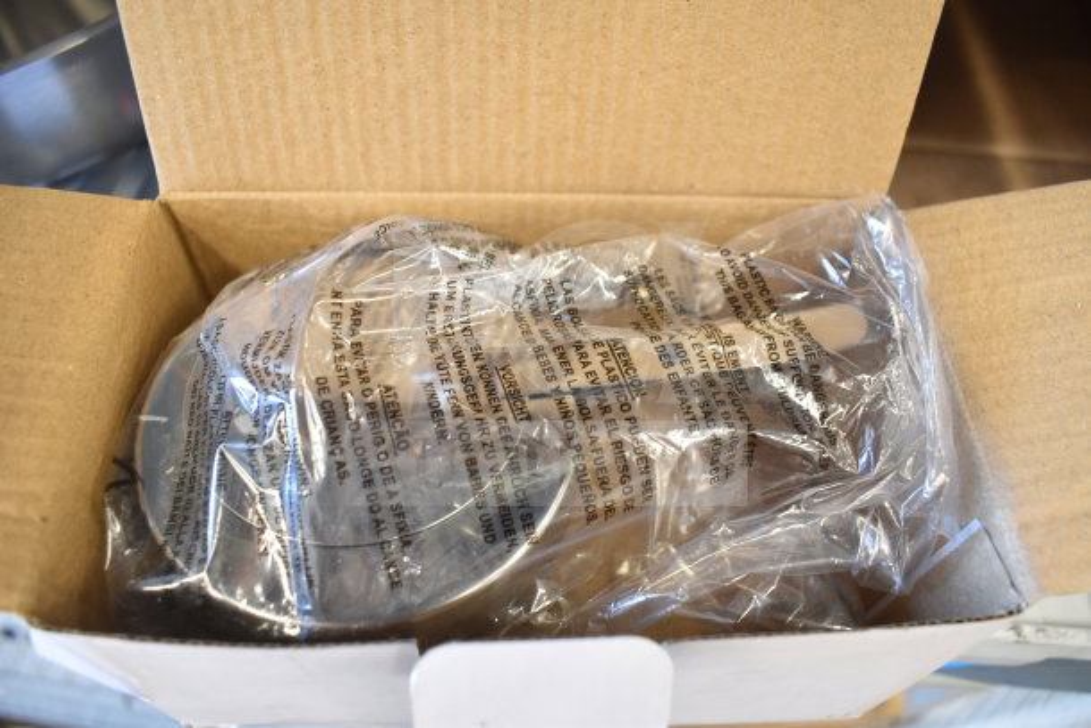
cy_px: 364
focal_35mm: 27
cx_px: 546
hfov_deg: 67.4
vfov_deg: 48.0
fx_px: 818
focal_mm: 18
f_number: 3.5
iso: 640
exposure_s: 1/30
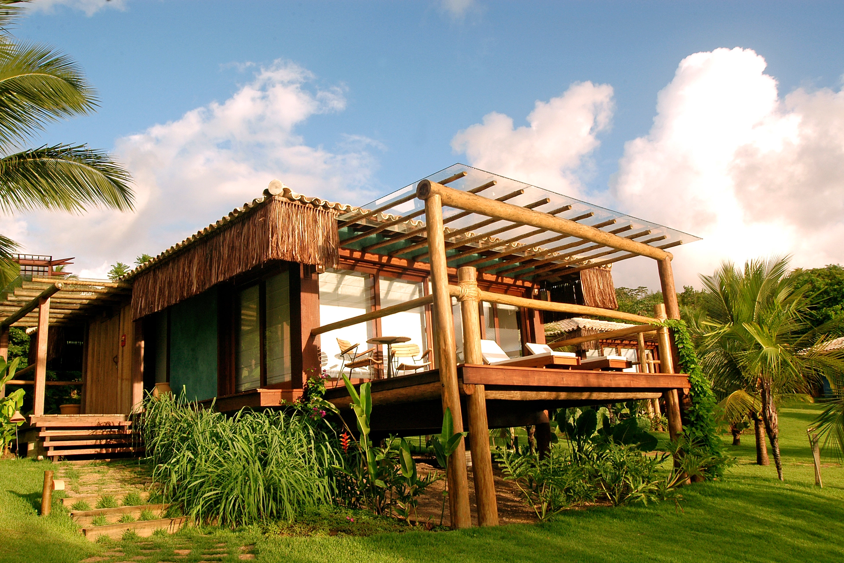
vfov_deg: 43.6
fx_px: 703
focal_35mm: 30
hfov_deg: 61.9
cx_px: 422
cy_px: 282
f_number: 11
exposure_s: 1/80
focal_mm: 20
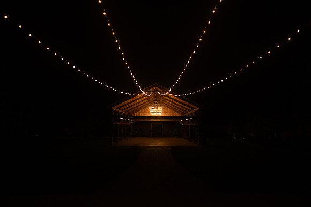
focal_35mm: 24
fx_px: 207
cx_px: 156
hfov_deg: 73.8
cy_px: 104
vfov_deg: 53.1
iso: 1000
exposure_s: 1/320
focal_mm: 24
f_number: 2.8
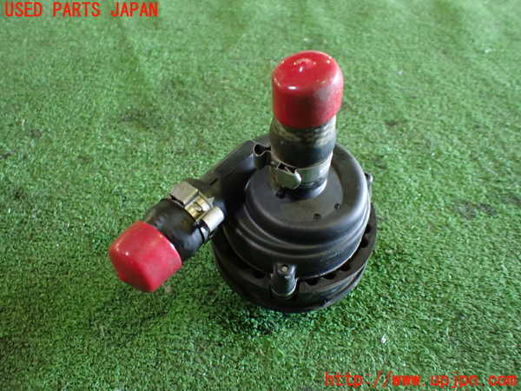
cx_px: 260
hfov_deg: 60.0
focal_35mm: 30
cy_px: 196
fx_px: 452
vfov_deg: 46.8
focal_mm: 5.4
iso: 800
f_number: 2.3
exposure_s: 1/50
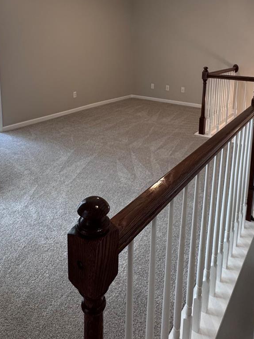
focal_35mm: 28
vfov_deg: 60.3
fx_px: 274
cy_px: 89
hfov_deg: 49.7
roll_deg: -0.7
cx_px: 131
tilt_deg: -9.4
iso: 400
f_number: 2.2
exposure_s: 1/60
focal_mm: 2.22
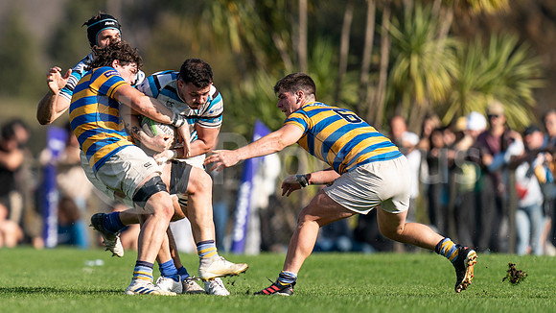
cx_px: 17
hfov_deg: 2.6
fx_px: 12016
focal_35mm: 815
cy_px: 161
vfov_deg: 1.5
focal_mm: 400
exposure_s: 1/1250
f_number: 2.8
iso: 100
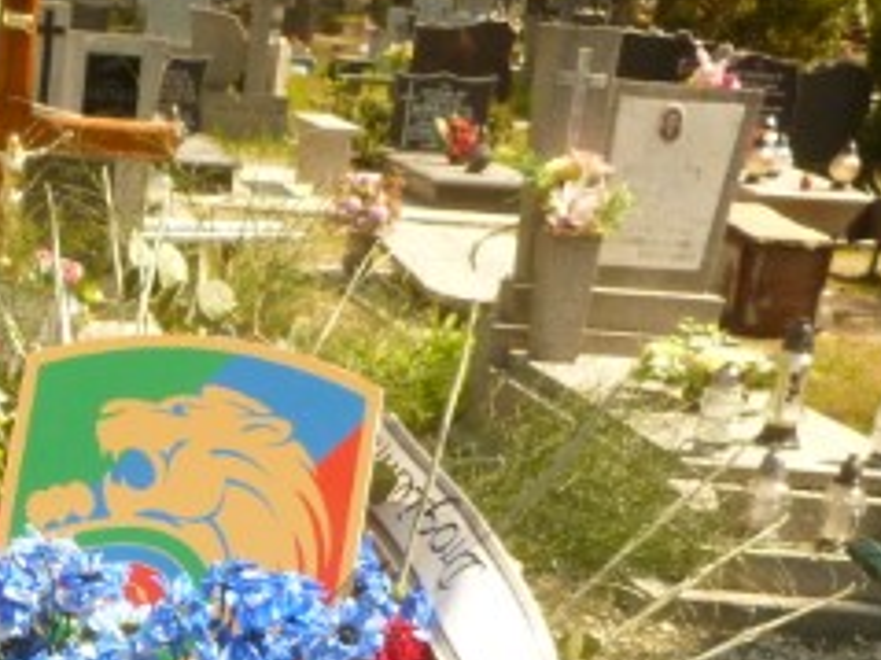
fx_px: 1908
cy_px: 708
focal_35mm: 75
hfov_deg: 24.7
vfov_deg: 18.9
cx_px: -11
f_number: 3.3
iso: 200
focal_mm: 5
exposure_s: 1/800
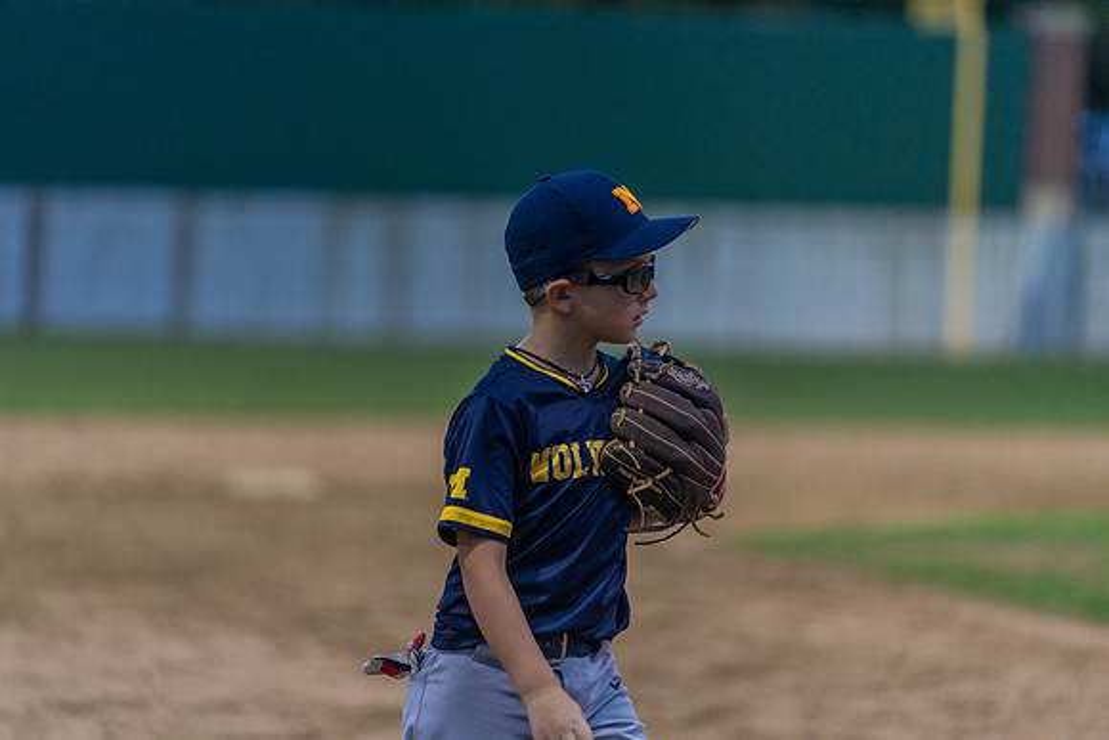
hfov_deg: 10.3
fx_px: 6162
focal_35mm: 200
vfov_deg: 6.9
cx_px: 554
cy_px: 370
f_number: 2.8
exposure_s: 1/1250
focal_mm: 200
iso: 2000
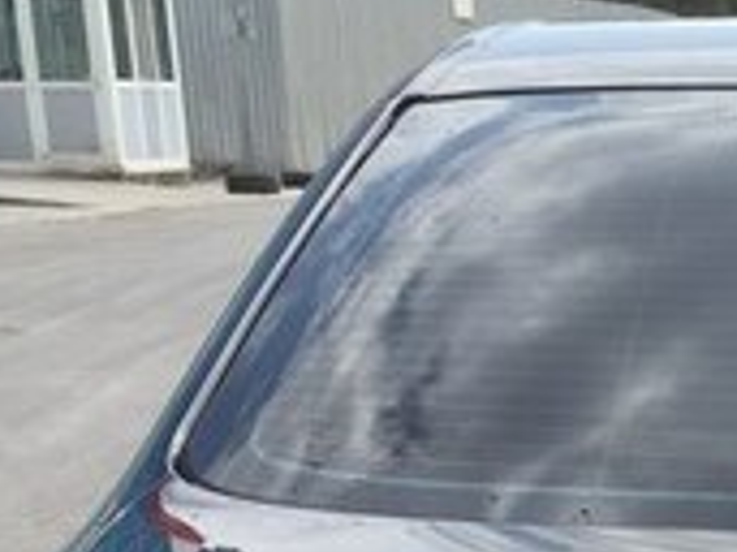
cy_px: 955
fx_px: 2383
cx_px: 1030
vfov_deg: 12.2
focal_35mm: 112
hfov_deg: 16.4
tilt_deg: -18.5
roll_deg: -0.8
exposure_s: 1/1130
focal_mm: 4.15
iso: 32
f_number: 2.2
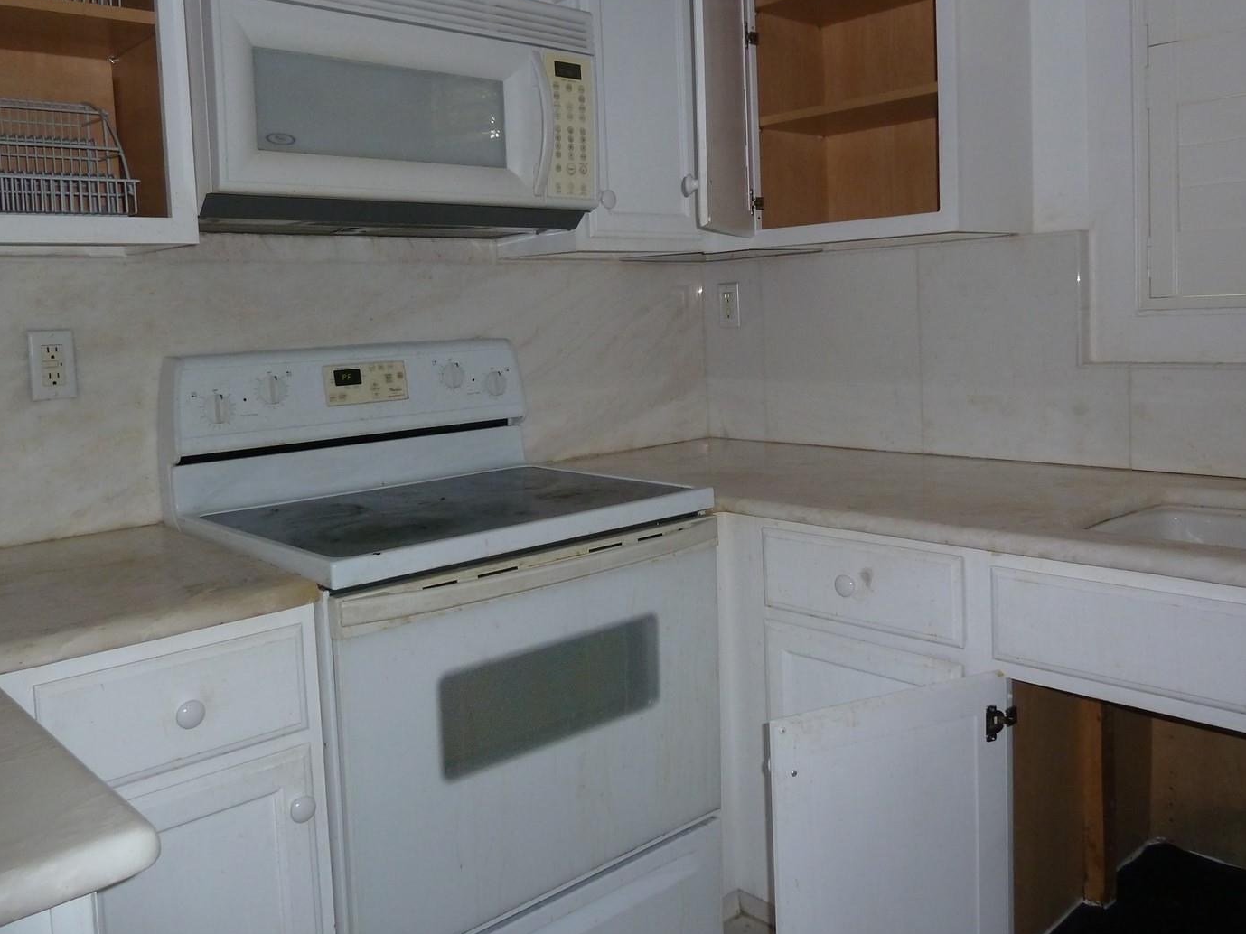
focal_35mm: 29
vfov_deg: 48.1
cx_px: 633
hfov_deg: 61.7
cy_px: 402
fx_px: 1044
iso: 160
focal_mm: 4.1
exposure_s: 1/30
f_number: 3.3
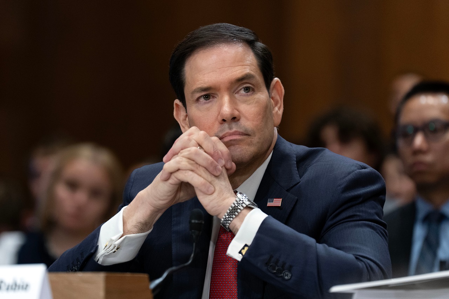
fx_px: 2494
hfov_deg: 10.3
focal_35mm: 200
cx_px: 224
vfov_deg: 6.9
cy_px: 150
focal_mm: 200
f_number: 3.2
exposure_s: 1/320
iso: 2500
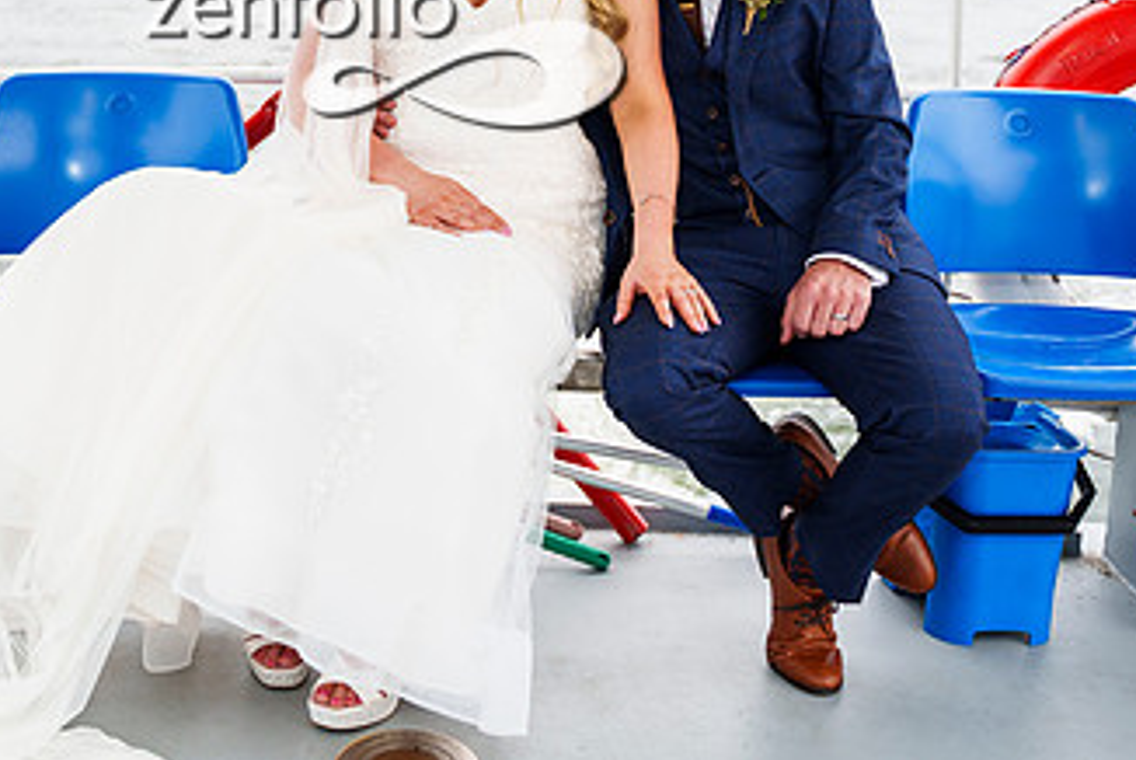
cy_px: 53
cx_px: 383
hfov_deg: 36.5
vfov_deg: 24.3
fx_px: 1705
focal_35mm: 54
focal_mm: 28
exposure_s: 1/250
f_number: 2.8
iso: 250
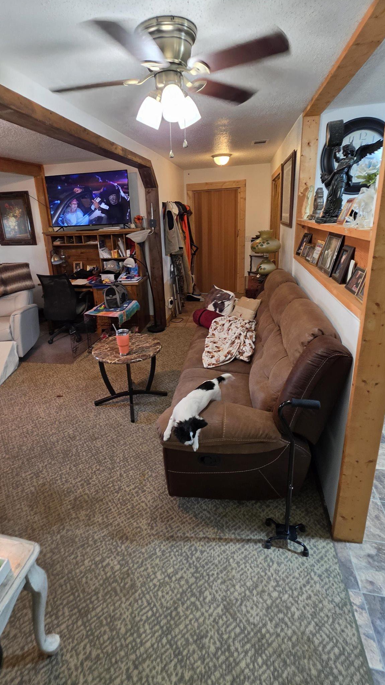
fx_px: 290
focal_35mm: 16
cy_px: 308
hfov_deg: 67.0
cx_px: 177
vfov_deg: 99.0
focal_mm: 2.2
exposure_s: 1/60
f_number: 1.9
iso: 200
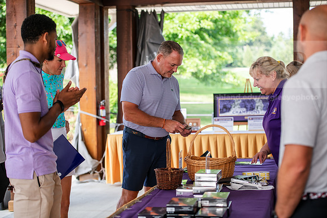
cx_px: 164
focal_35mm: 70
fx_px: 636
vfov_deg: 19.5
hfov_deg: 28.8
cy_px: 109
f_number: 3.2
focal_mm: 70
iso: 250
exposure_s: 1/400
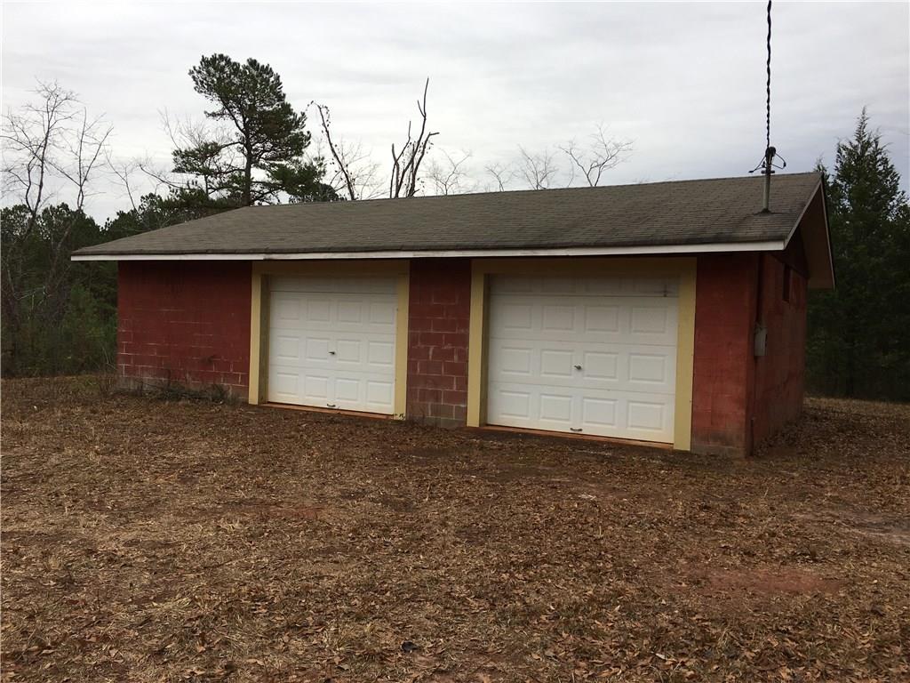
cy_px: 342
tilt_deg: -1.5
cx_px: 455
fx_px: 762
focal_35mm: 29
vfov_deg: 48.2
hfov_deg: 61.7
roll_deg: -0.5
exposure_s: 1/384
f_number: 2.2
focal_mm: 4.15
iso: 25
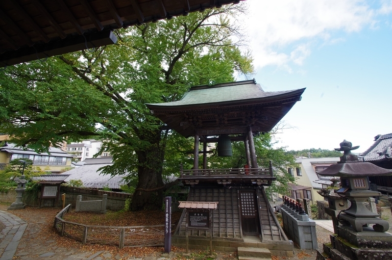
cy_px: 130
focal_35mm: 15
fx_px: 163
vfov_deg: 77.1
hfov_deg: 100.5
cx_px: 196
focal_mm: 10
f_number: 14
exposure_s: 1/15
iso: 200
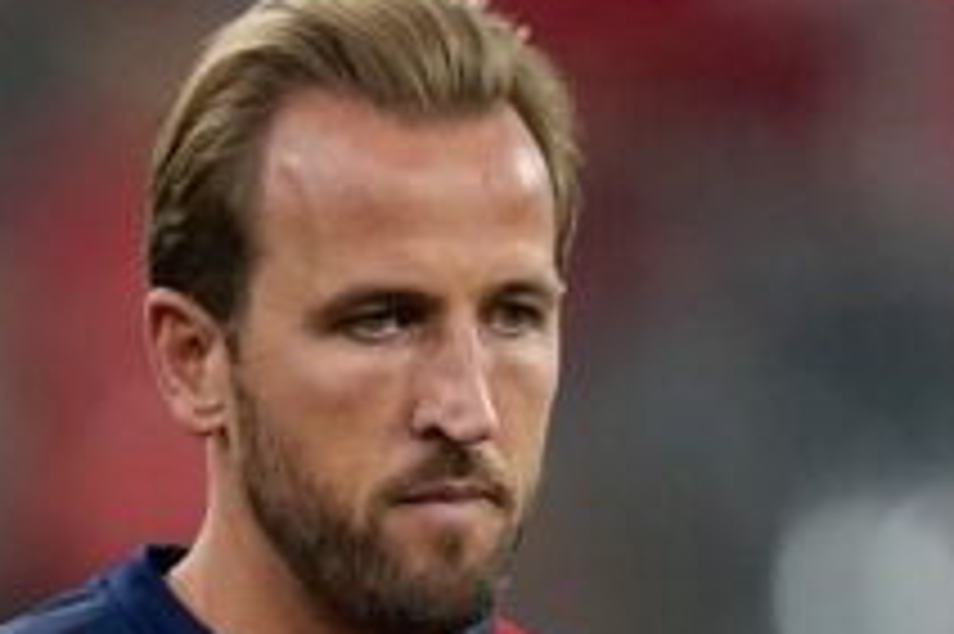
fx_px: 57512
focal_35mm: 2172
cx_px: 230
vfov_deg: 0.6
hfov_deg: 1.0
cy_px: 940
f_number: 2.8
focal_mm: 400
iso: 4000
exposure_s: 1/2500
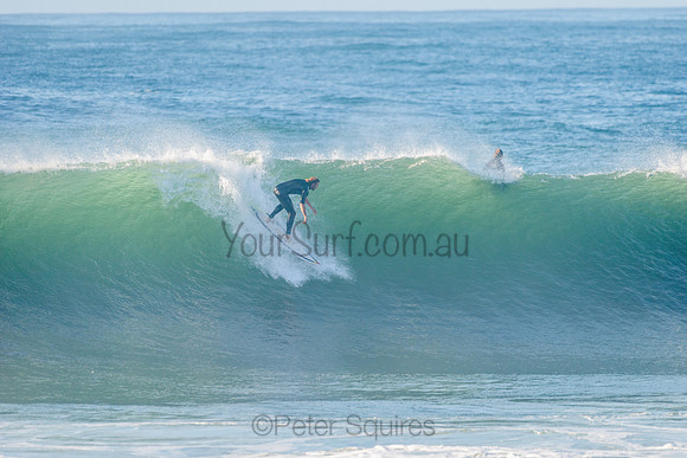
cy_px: 229
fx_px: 9543
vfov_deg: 2.8
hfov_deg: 4.1
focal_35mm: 500
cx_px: 344
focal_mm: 500
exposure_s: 1/1600
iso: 360
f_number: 5.6
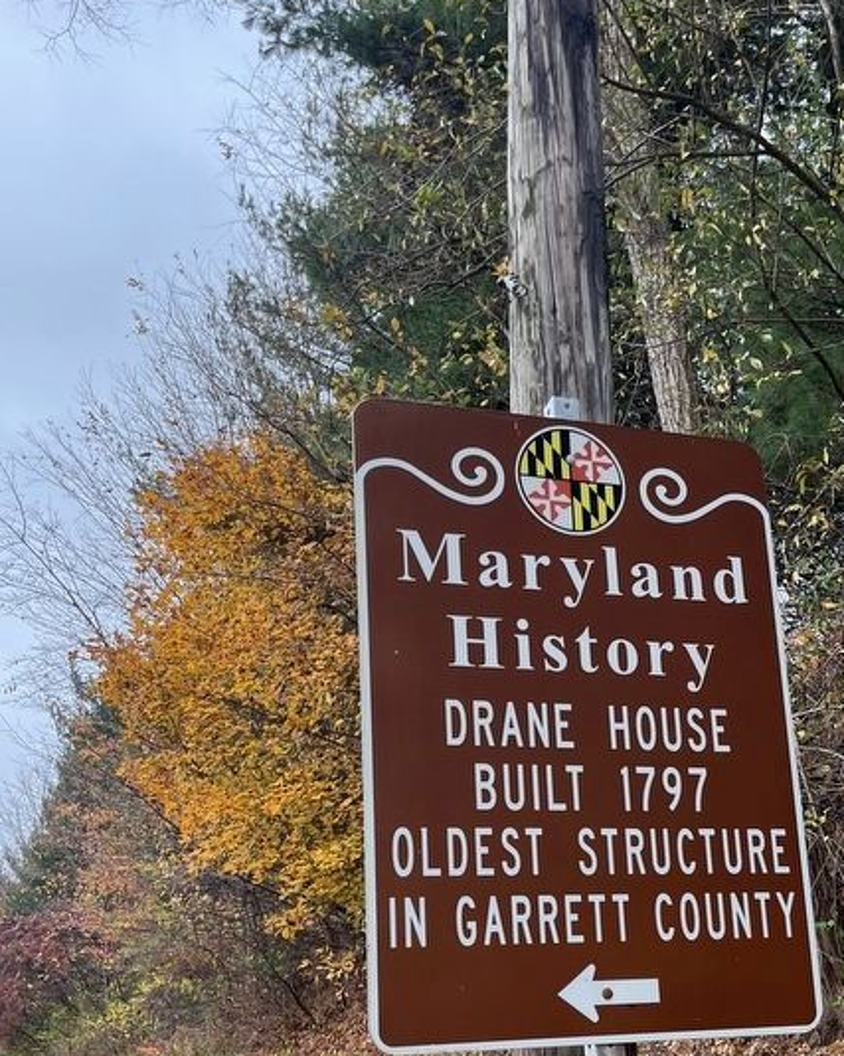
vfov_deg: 46.6
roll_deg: +1.4
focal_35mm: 38
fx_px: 1187
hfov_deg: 39.0
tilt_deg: +19.8
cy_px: 761
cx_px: 496
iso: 64
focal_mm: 5.1
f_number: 1.6
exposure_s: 1/122
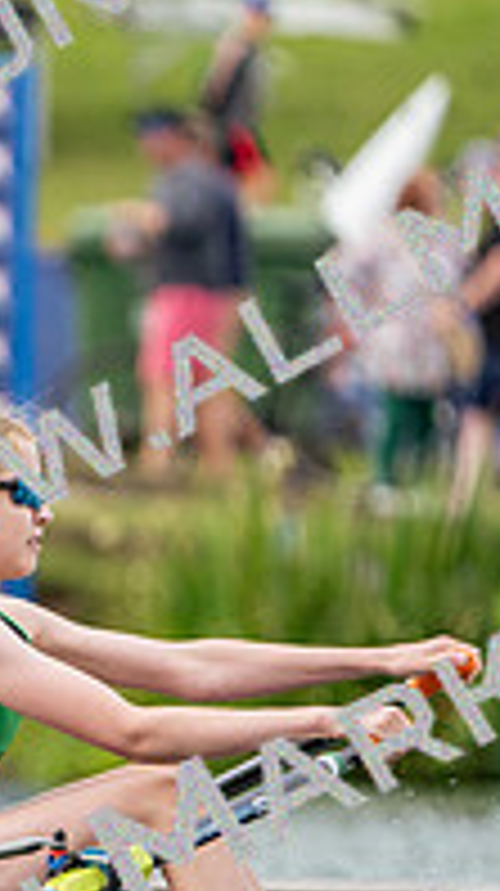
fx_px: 29585
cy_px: 722
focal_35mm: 1252
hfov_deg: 1.0
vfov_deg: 1.7
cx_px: -586
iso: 640
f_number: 6.3
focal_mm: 407
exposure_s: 1/1600
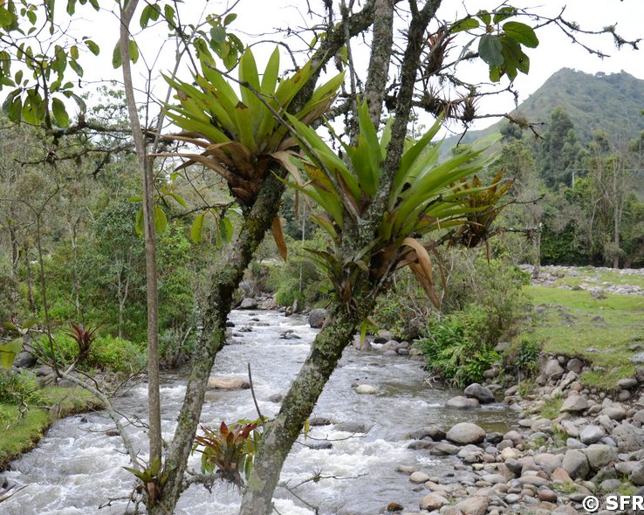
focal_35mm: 48
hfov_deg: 38.8
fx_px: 915
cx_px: 301
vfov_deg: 31.4
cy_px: 258
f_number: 5
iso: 400
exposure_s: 1/100
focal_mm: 28
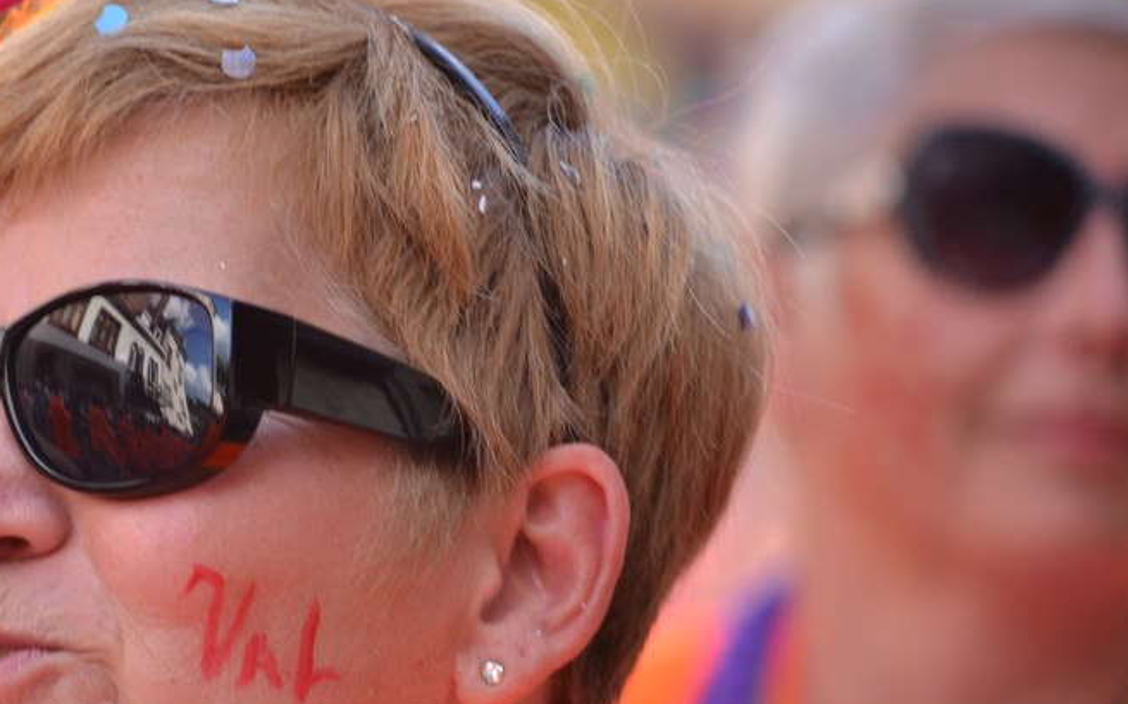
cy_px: 543
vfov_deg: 4.6
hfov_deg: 7.3
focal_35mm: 287
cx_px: 257
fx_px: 8821
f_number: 2.8
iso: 100
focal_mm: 120
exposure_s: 1/200
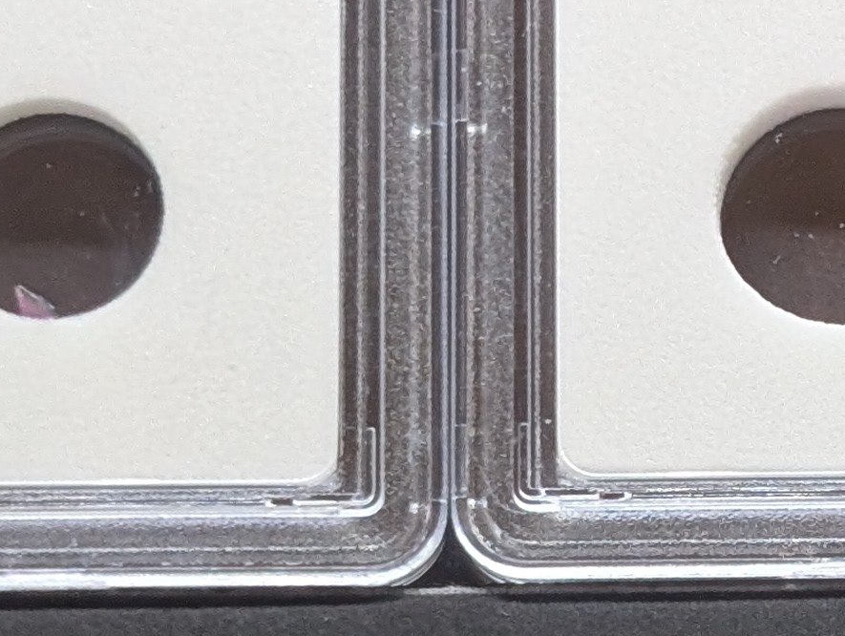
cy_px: 943
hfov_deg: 8.6
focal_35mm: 226
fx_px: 5524
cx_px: 1222
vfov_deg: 6.5
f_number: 1.68
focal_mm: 6.9
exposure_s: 1/111
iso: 120
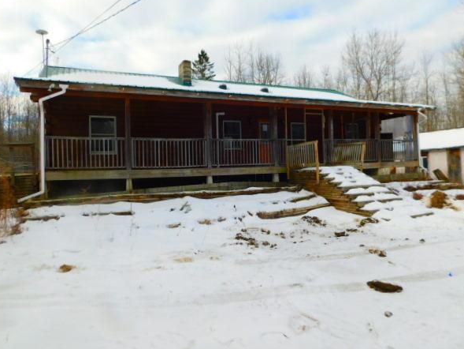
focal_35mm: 25
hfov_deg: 69.4
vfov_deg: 54.9
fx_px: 335
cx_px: 230
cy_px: 167
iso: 125
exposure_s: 1/1000
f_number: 3
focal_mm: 4
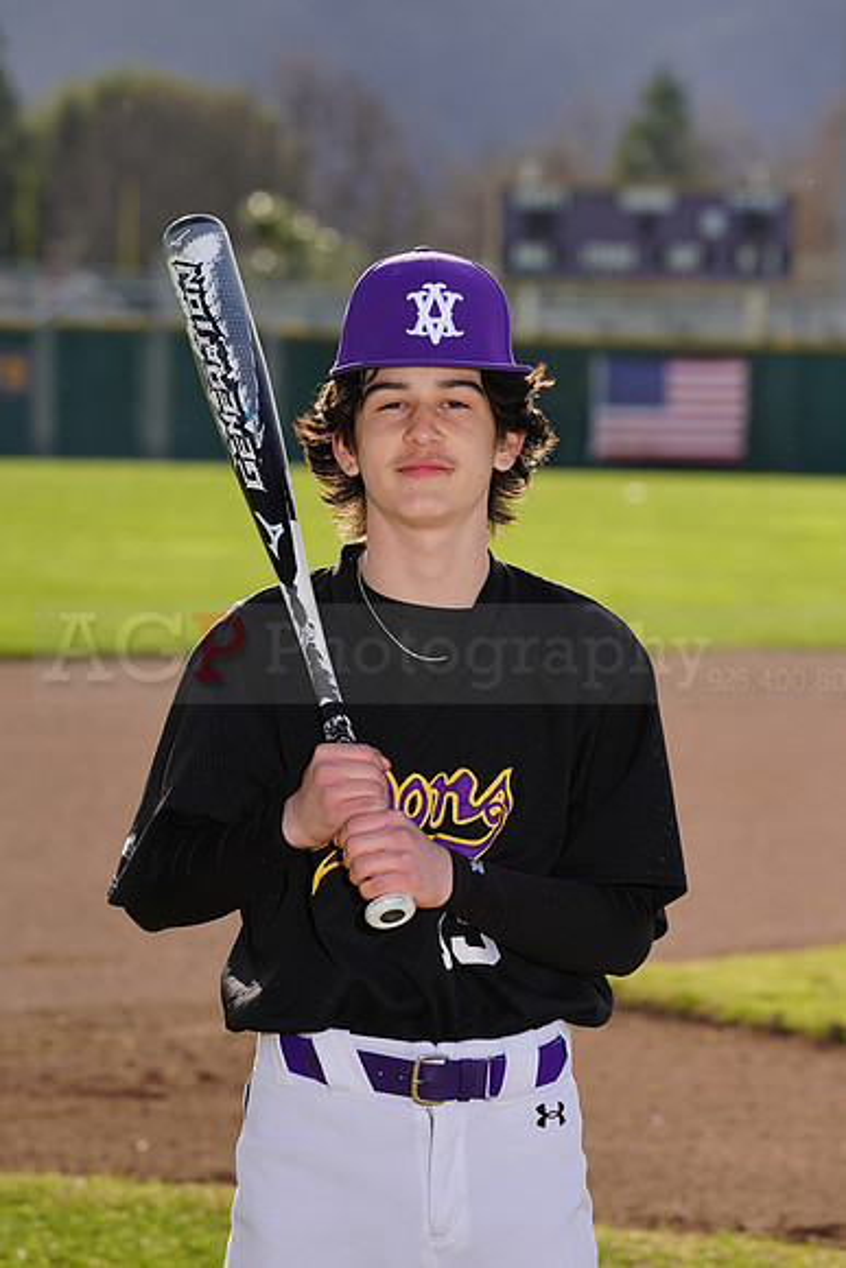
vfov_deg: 10.1
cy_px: 634
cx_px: 423
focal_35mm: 203
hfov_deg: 6.8
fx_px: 7151
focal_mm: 203
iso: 100
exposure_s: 1/200
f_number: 9
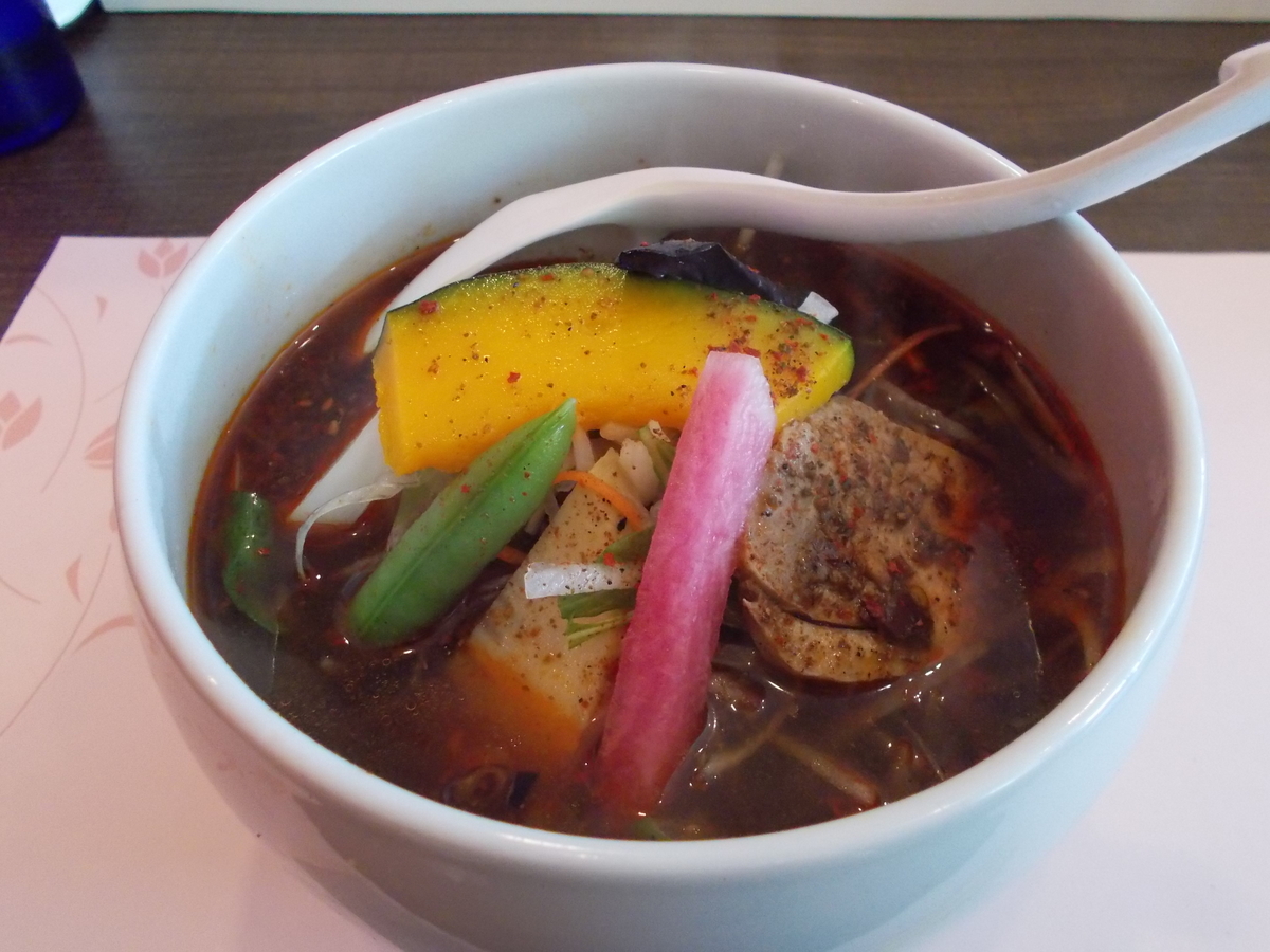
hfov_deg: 60.0
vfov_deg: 46.8
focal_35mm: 30
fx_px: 1101
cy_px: 476
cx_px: 635
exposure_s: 1/40
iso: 800
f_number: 3.4
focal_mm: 5.3
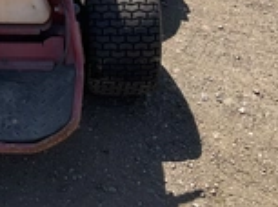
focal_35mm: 76
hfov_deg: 24.2
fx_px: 609
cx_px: -20
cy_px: -44
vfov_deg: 18.3
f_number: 1.8
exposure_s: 1/883
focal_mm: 3
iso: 25
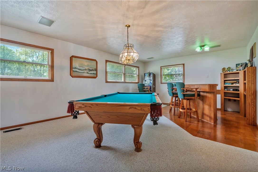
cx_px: 129
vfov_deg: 73.7
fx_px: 115
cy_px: 86
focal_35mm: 16
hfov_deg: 96.7
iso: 400
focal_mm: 16
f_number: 4
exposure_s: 1/60
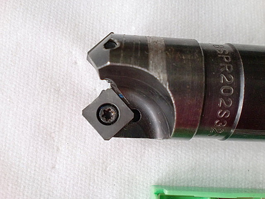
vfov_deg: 40.7
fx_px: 268
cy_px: 100
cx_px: 132
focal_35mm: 35
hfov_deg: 52.6
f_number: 3.1
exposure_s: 1/60
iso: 250
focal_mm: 6.3
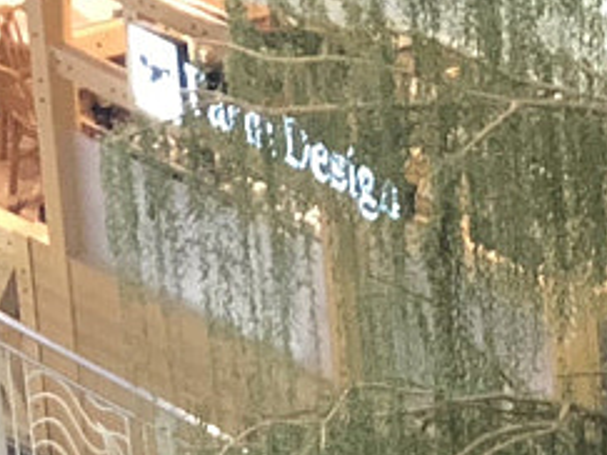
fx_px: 5994
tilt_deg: -25.3
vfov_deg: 4.3
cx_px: 1724
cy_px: 545
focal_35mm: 342
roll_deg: -0.6
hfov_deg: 5.5
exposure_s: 1/25
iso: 160
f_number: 2.4
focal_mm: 6
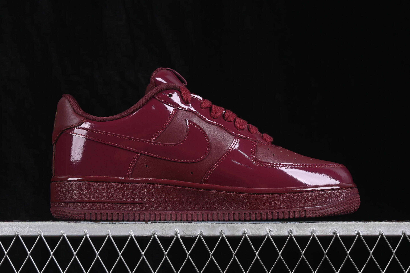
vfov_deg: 18.2
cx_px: 205
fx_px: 854
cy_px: 136
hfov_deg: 27.0
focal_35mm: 75
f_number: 7.1
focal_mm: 50
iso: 160
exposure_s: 1/80
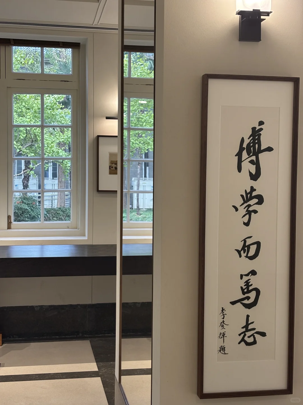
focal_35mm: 52
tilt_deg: -2.4
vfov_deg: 36.8
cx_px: 152
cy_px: 202
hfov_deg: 28.0
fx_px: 607
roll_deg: -1.9
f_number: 1.6
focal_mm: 5.96
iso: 100
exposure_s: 1/50
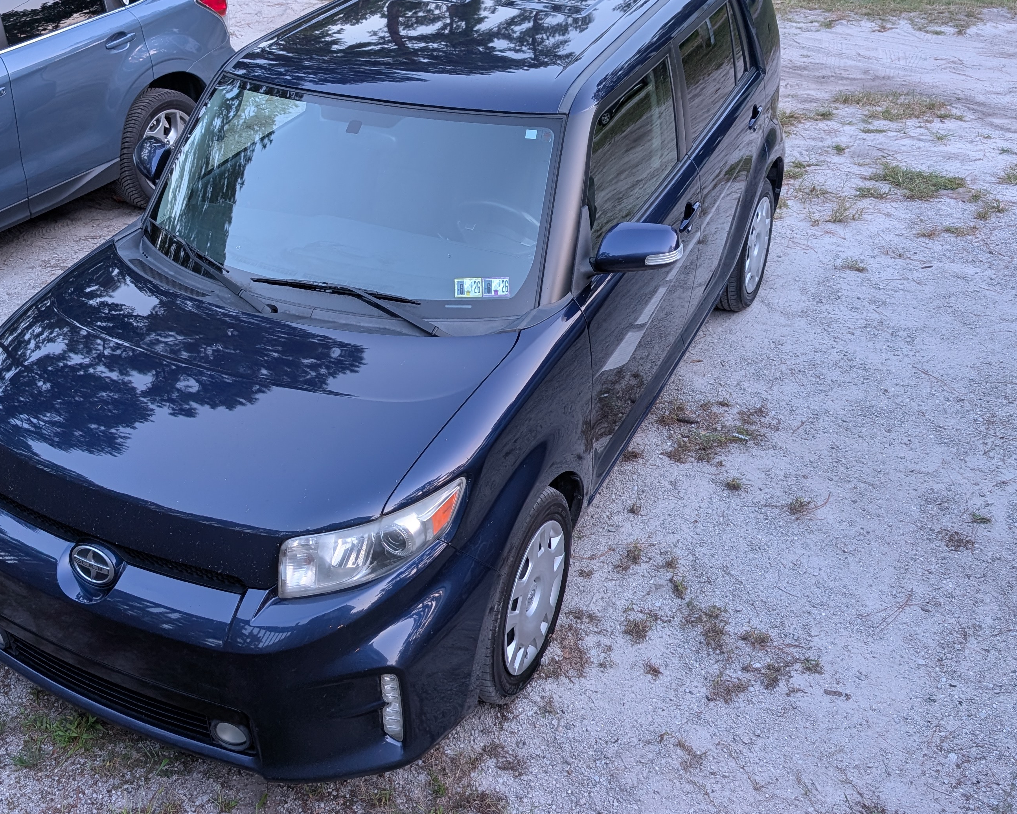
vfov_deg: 39.9
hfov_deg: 48.8
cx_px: 402
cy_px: 315
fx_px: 1114
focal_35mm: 37
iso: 221
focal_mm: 6.9
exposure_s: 1/57.4
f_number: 1.68
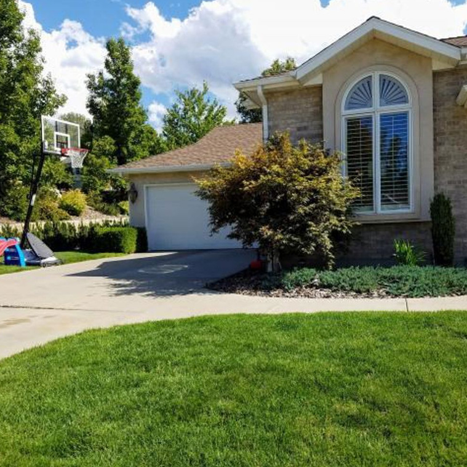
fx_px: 473
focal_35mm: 31
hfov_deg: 52.4
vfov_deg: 52.5
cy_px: 231
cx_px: 266
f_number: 1.7
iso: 50
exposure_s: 1/2048
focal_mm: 4.2
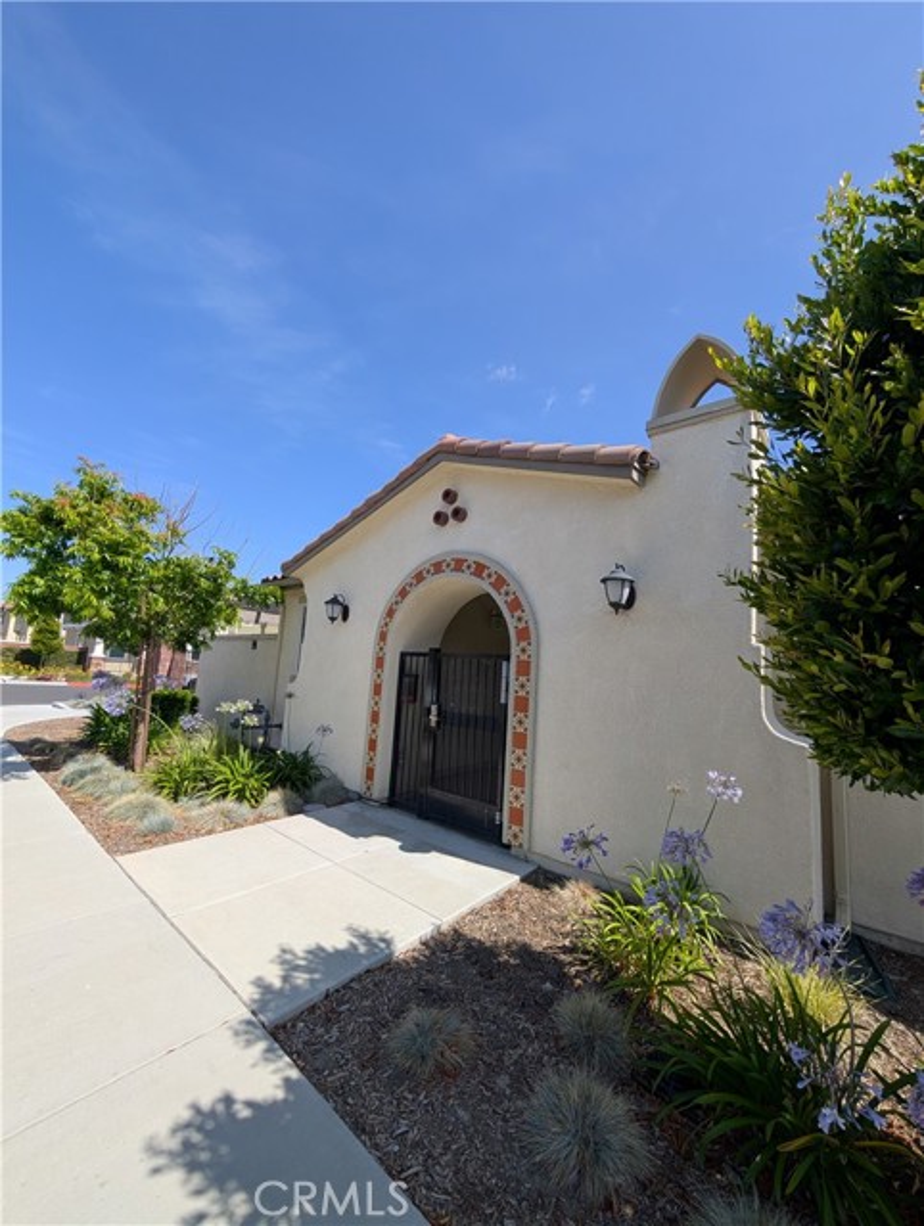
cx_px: 462
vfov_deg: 110.5
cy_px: 613
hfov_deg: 94.6
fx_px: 426
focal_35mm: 12
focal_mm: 2.02
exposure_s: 1/3077
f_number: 1.7
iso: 56
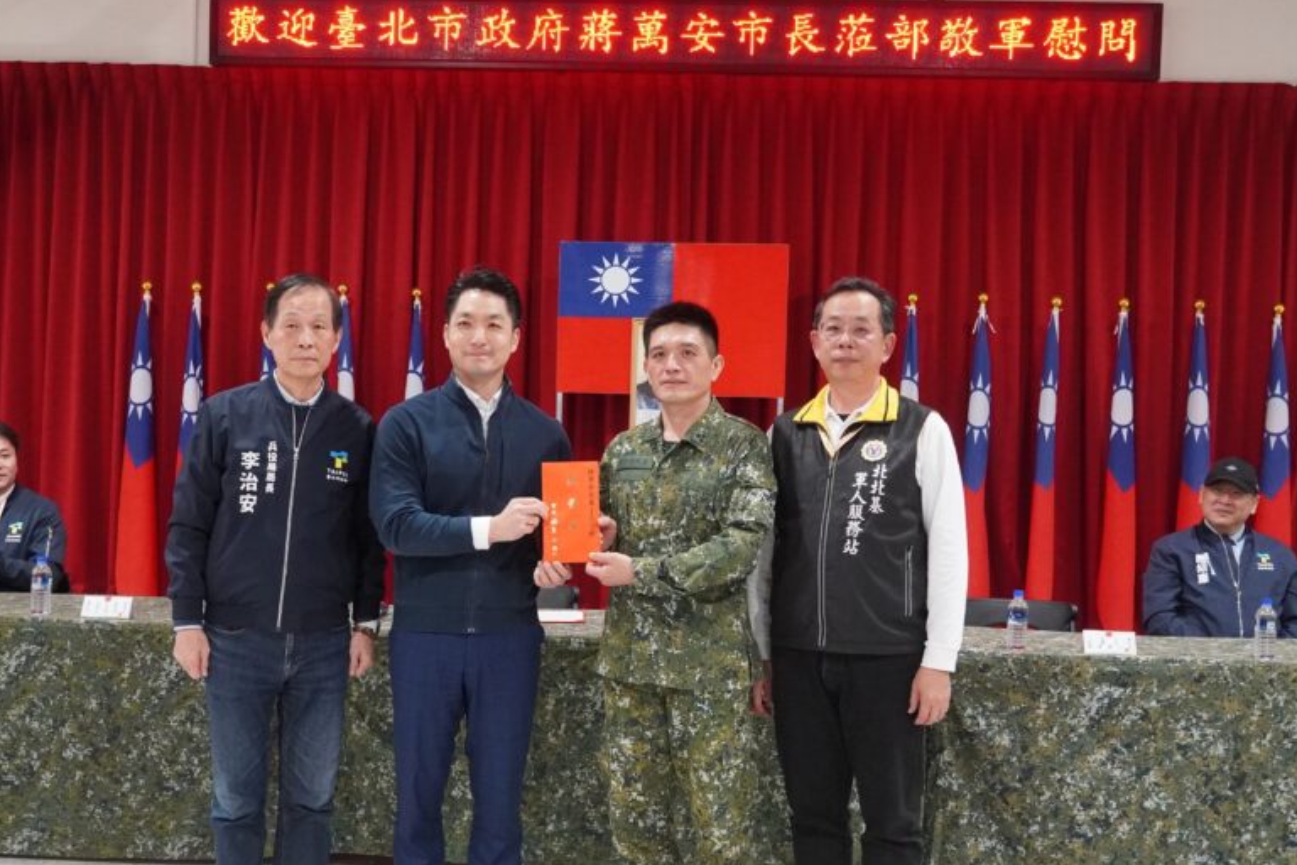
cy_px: 514
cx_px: 610
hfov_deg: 48.4
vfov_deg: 33.3
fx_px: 1441
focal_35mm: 40
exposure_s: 1/160
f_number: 4.5
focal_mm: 20
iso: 3200
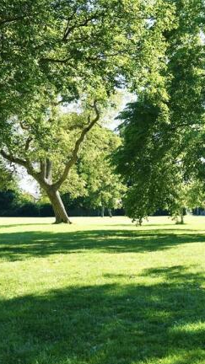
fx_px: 522
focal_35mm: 54
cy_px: 183
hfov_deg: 22.0
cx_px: 151
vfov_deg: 38.5
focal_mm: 34
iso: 100
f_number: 7.1
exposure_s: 1/100
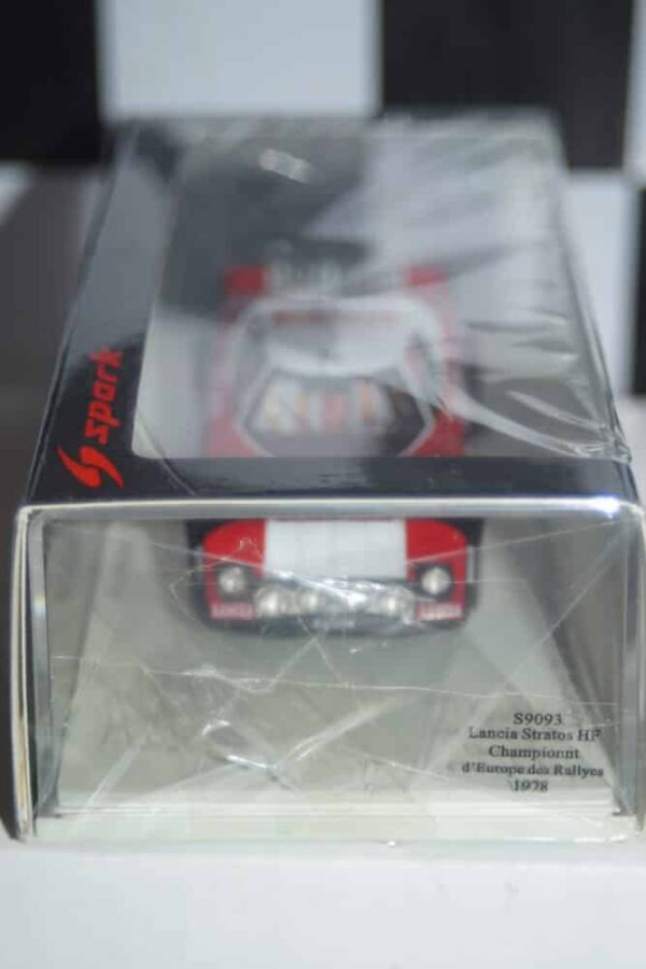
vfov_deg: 22.6
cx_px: 323
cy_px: 484
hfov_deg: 15.2
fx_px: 2422
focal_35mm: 90
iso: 200
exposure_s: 1/60
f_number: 5.6
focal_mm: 60
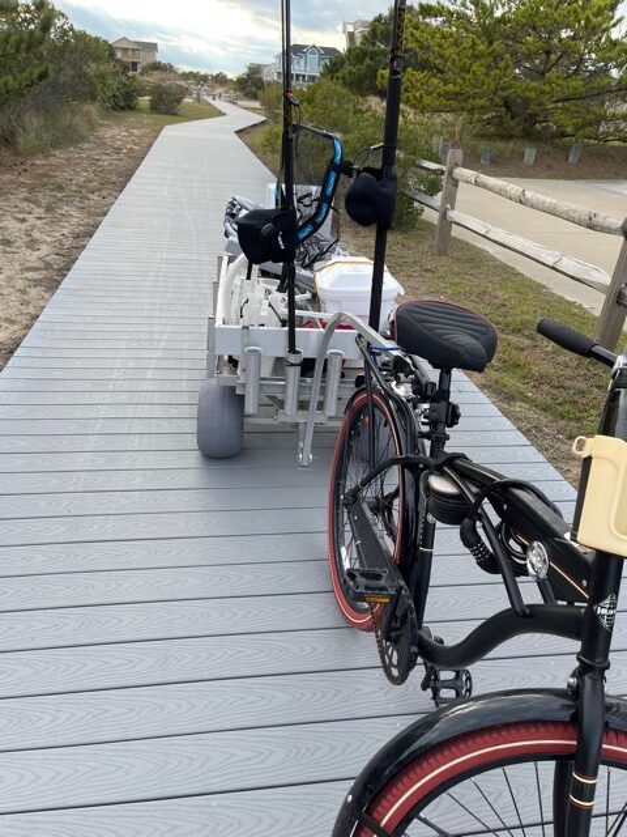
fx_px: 628
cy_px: 418
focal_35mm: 26
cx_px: 314
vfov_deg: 67.3
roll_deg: -6.2
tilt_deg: -25.7
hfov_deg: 53.1
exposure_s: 1/635
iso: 32
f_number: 1.6
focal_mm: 5.1
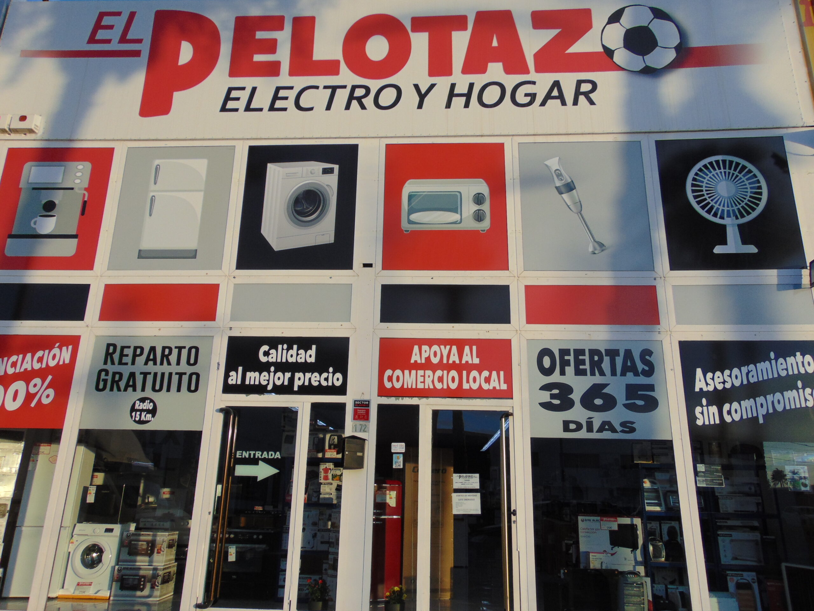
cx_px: 407
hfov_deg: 69.4
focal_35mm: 25
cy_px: 306
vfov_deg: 54.9
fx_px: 588
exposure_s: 1/640
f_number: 3
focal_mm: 4.5
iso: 80
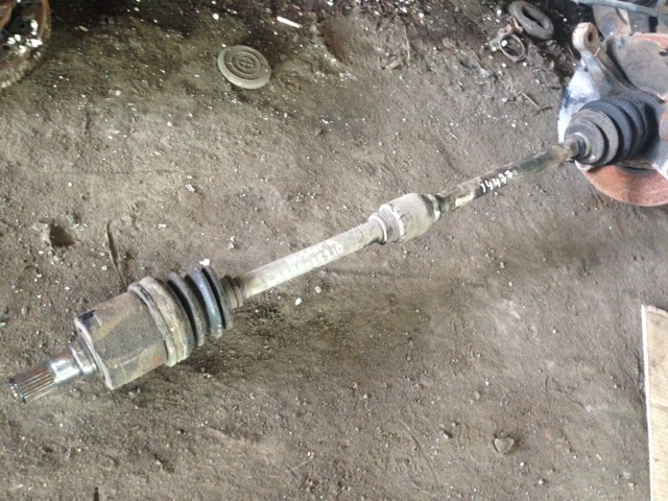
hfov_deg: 55.4
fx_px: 637
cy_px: 250
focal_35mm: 33
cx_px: 334
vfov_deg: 42.9
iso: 400
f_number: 2.4
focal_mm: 4.12
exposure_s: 1/15
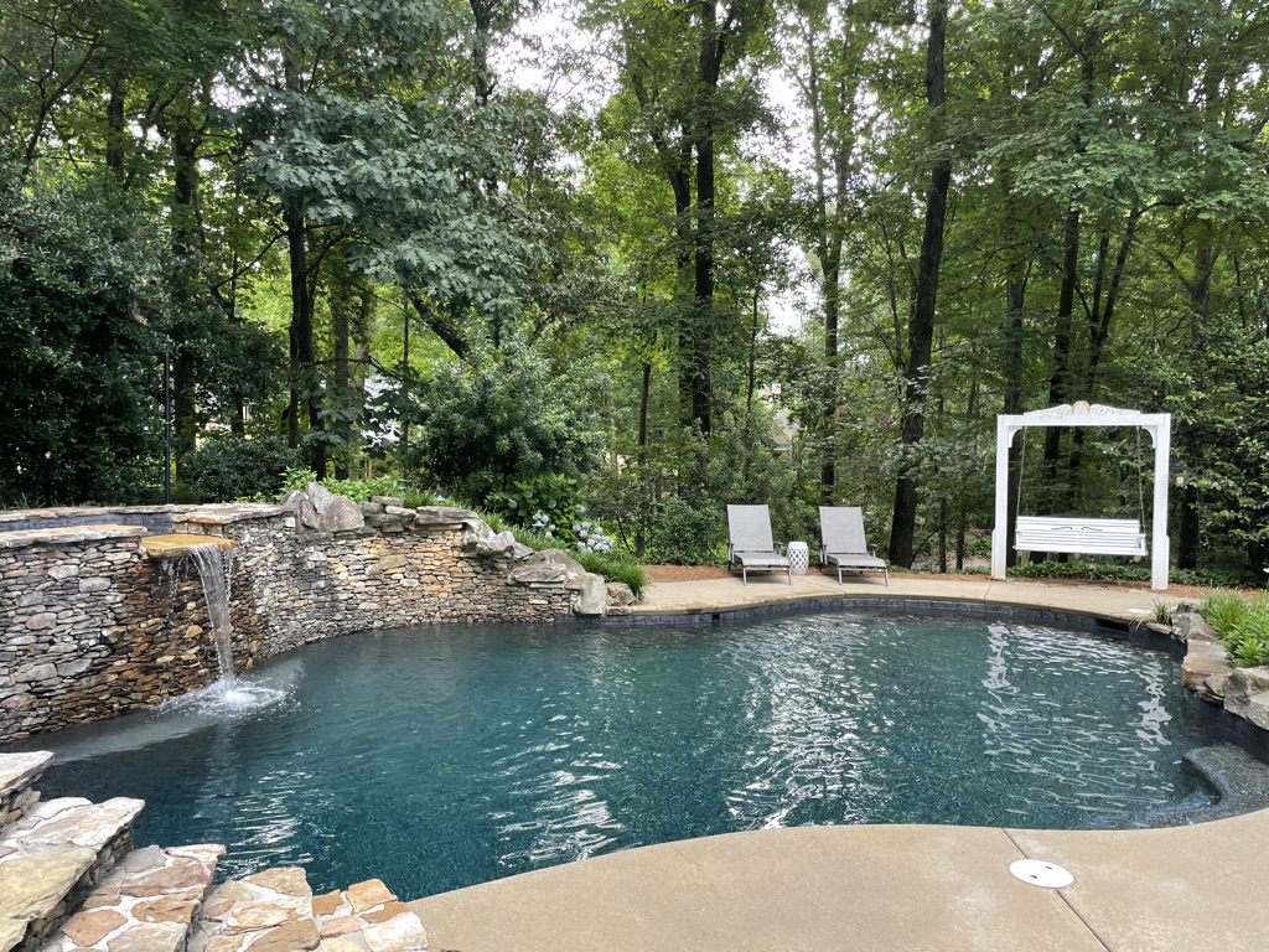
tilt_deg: -2.0
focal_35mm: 26
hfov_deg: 67.3
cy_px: 476
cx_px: 634
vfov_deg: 53.1
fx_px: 953
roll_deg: -0.4
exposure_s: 1/121
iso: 50
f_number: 1.6
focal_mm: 4.2
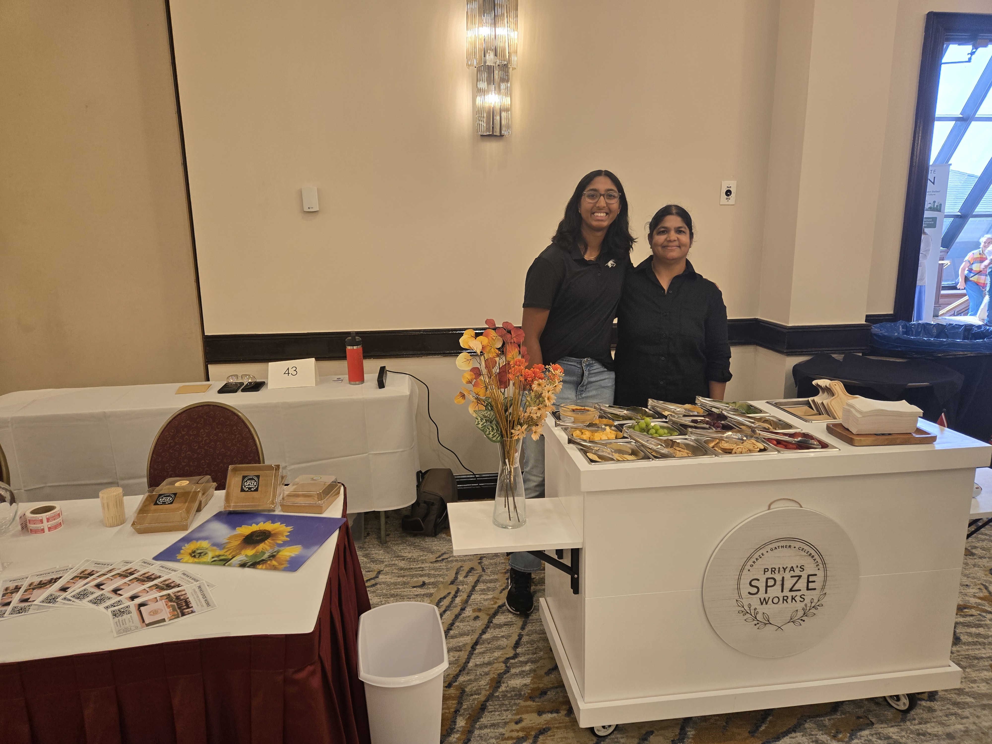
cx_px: 496
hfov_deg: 73.9
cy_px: 372
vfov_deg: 58.9
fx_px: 659
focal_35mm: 23
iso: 100
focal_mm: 5.4
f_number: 1.8
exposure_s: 1/120
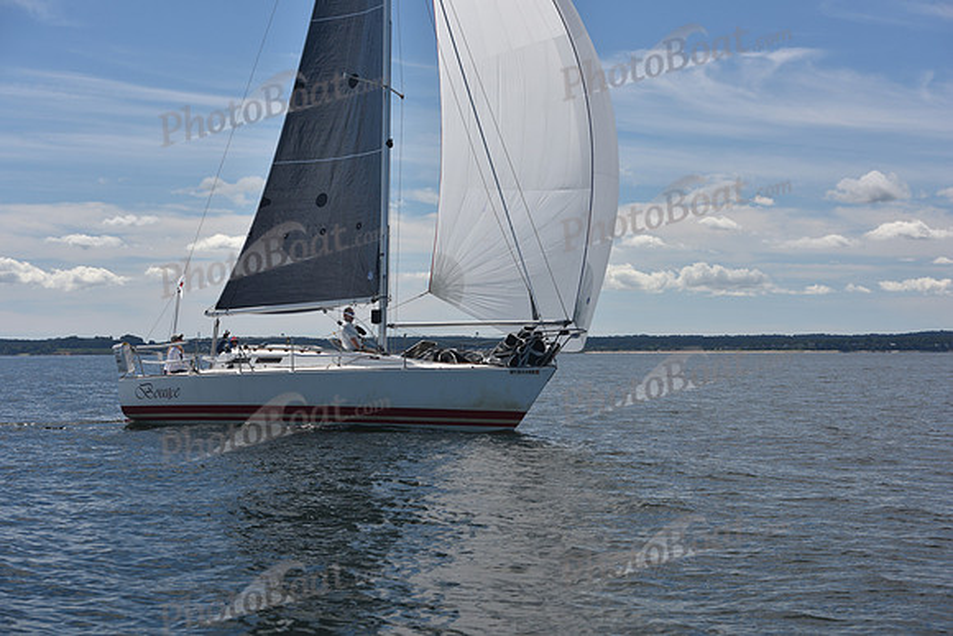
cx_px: 476
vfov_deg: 19.5
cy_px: 318
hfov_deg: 28.8
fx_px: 1853
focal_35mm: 70
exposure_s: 1/500
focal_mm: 70
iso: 200
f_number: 7.1
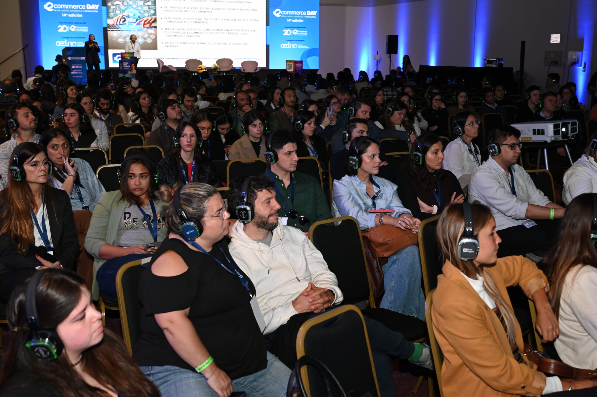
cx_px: 298
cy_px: 198
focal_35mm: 41
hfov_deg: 47.4
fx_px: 679
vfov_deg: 32.6
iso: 800
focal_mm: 41
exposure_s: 1/60
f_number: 5.6
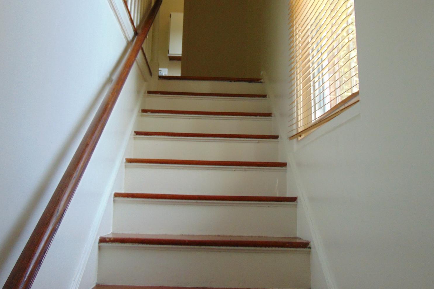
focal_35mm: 36
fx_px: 434
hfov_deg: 53.1
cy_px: 89
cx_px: 210
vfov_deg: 36.4
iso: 160
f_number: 3
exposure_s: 1/30
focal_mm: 4.5
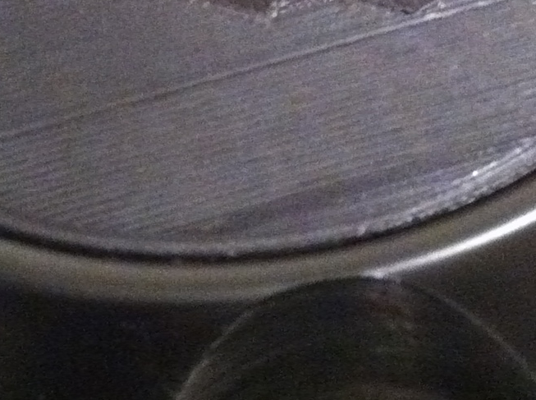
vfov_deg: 10.6
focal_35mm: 139
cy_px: 9
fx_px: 2148
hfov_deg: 14.2
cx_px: 195
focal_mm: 3.85
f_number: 2.8
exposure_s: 1/15
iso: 1000
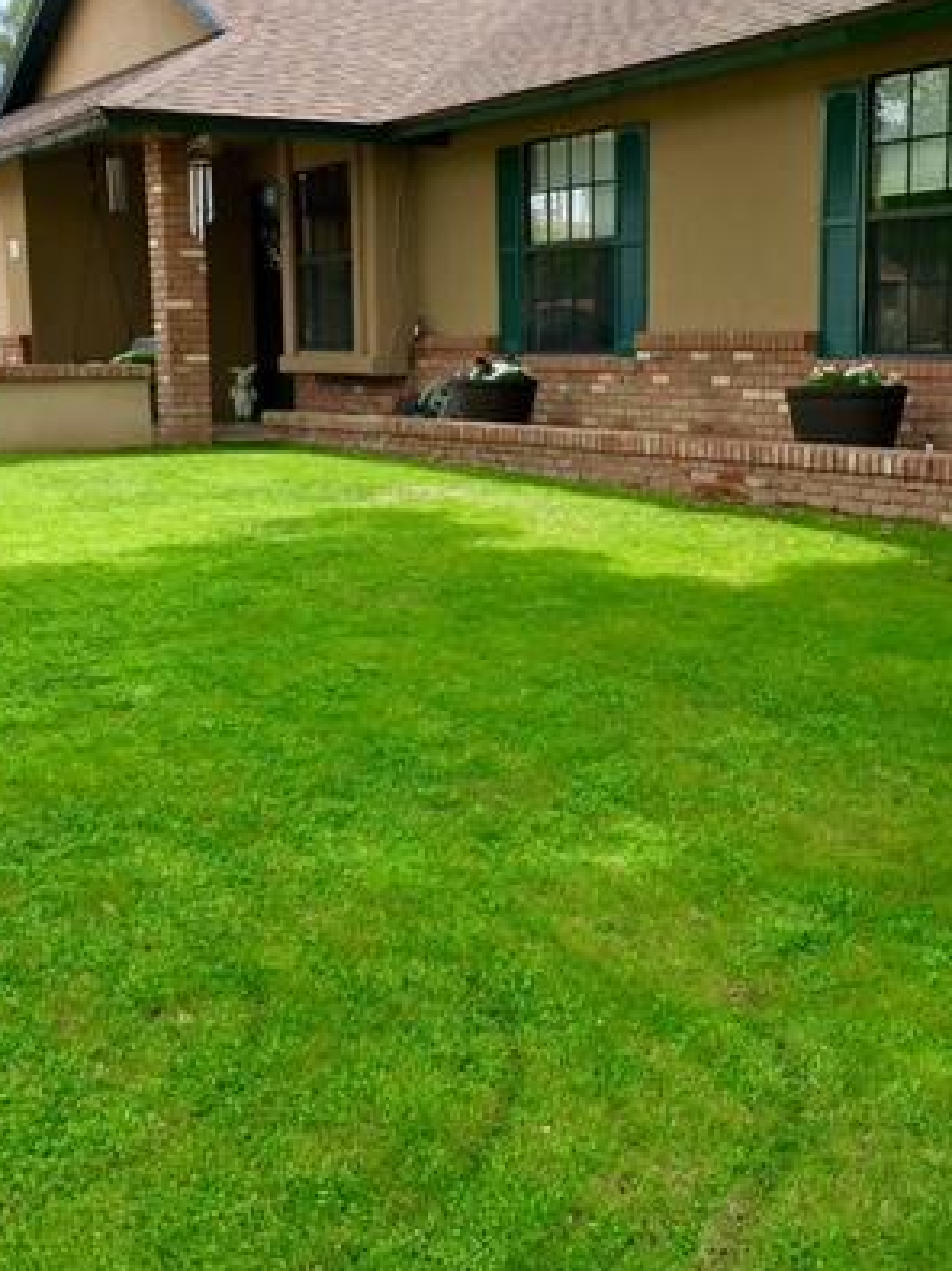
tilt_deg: -7.8
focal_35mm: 47
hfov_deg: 30.8
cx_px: 572
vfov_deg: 40.4
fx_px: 1724
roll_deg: -0.6
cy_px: 608
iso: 25
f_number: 2.2
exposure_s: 1/680
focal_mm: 4.15
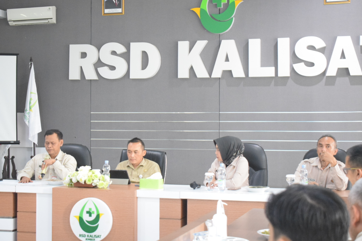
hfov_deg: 31.9
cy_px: 120
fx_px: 633
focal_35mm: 63
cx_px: 181
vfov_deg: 21.6
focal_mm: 42
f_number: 5
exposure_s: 1/30
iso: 6400
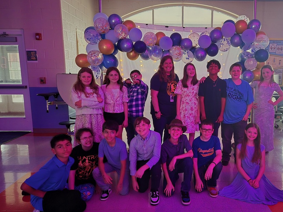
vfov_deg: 48.2
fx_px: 237
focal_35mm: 29
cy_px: 108
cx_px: 176
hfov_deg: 60.9
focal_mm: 5.4
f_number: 1.8
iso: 2500
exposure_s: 1/24
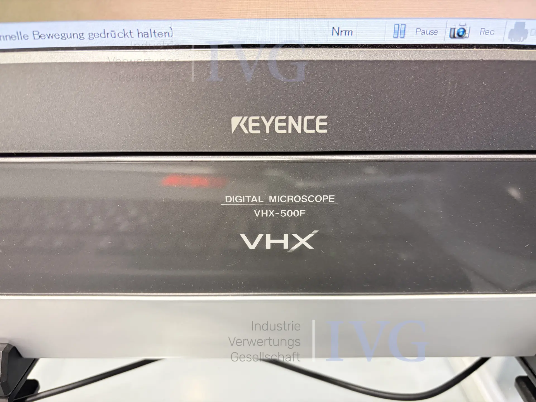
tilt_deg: -28.5
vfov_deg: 53.1
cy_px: 201
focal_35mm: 26
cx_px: 268
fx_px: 403
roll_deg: +0.8
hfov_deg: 67.3
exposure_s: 1/49
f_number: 1.6
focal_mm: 5.96
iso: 400
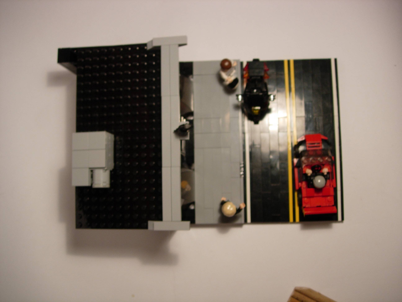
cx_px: 201
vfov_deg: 37.7
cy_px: 151
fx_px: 441
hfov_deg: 49.0
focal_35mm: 38
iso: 64
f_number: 2.8
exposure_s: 1/45.2
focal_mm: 7.8
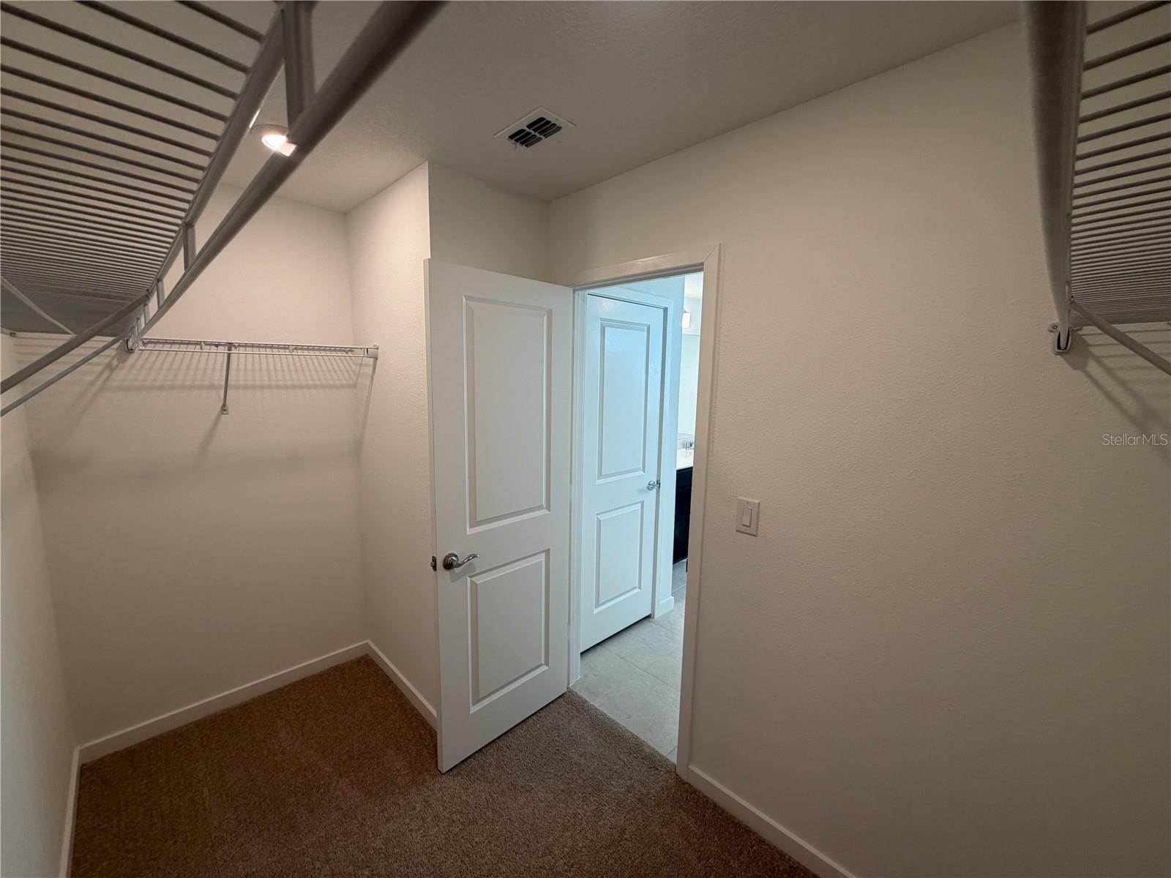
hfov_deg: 102.1
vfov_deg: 85.7
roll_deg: +0.0
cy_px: 439
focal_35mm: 14
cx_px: 586
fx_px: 474
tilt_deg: -7.5
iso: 125
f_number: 2.2
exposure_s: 1/120
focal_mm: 2.22
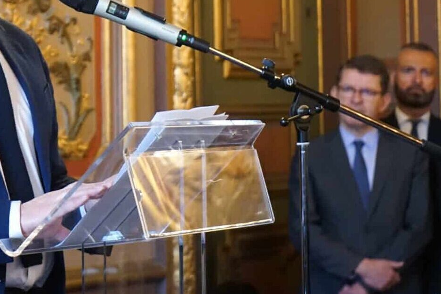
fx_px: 1605
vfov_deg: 10.4
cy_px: 43
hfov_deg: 15.5
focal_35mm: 131
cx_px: 71
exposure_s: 1/80
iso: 6400
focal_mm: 70
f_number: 5.6
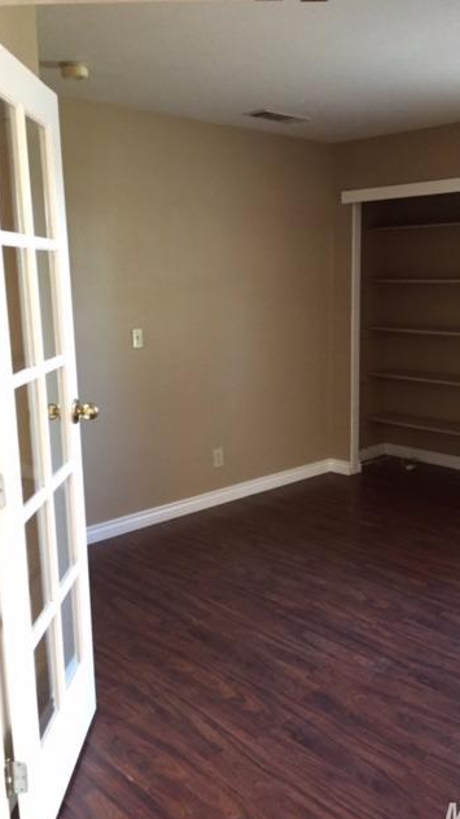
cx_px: 263
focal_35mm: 32
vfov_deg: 61.0
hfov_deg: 36.6
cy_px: 413
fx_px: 695
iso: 250
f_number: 2.2
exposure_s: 1/24
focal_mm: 4.15
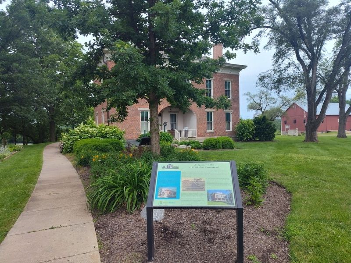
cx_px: 176
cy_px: 132
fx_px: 233
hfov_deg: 73.9
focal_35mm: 23
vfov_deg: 58.9
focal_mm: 5.56
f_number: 1.8
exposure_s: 1/442
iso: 100
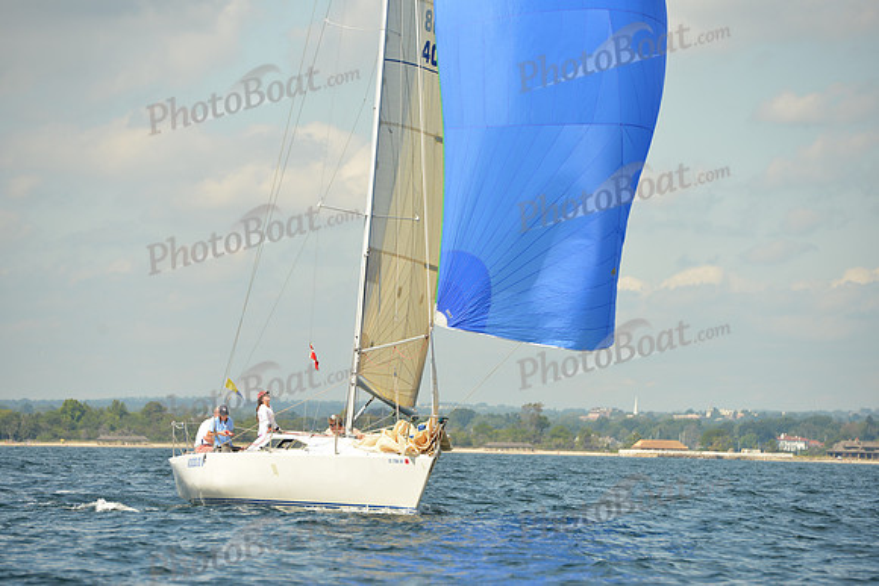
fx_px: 4884
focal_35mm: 200
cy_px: 293
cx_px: 440
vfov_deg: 6.9
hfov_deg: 10.3
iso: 320
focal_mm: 200
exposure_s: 1/1250
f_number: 8
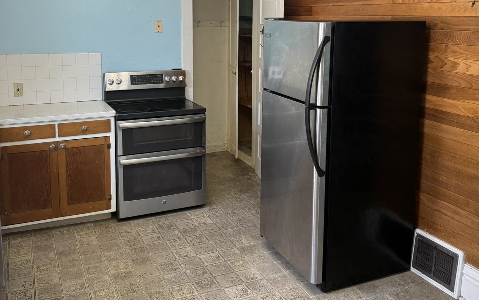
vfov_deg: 34.8
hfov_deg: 54.0
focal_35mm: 36
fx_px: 470
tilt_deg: -6.9
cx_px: 230
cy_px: 84
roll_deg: -0.6
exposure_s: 1/120
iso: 200
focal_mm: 6.76
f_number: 1.78
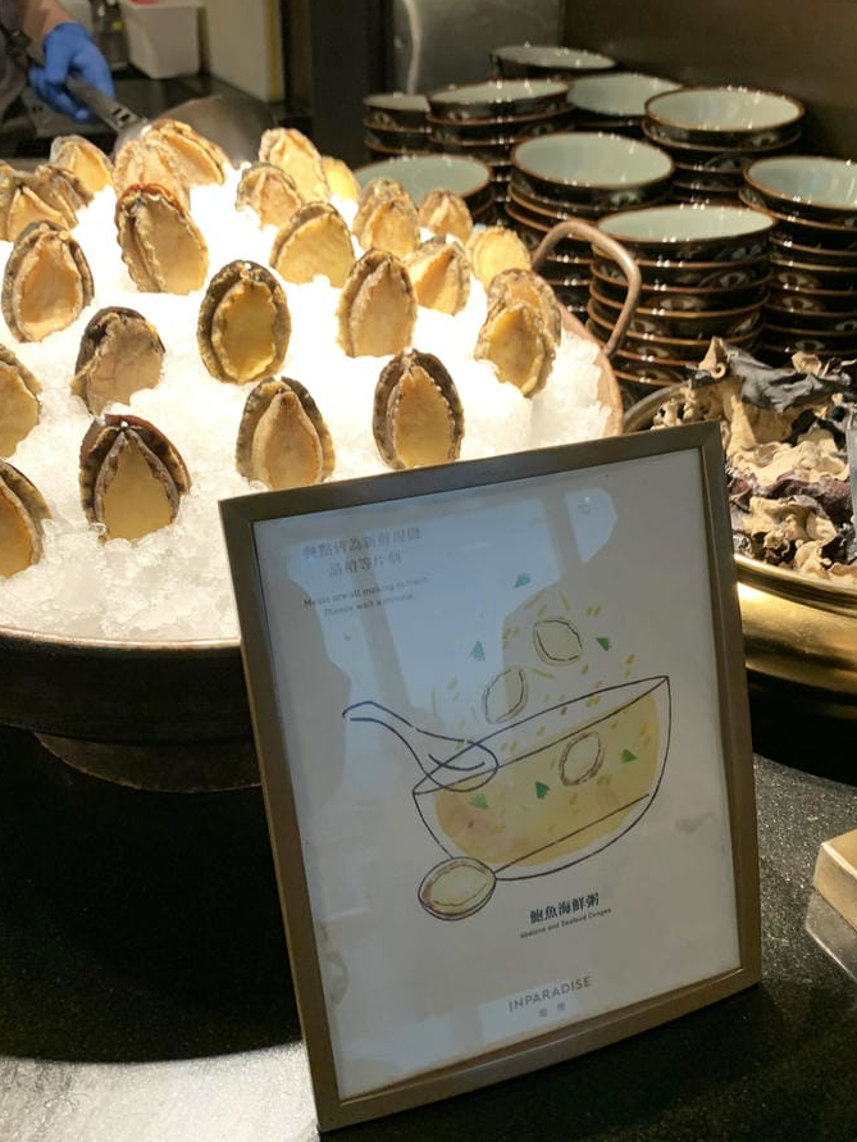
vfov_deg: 52.6
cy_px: 572
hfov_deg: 40.7
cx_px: 455
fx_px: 1155
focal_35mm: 35
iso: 125
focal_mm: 4.25
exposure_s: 1/60
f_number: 1.8
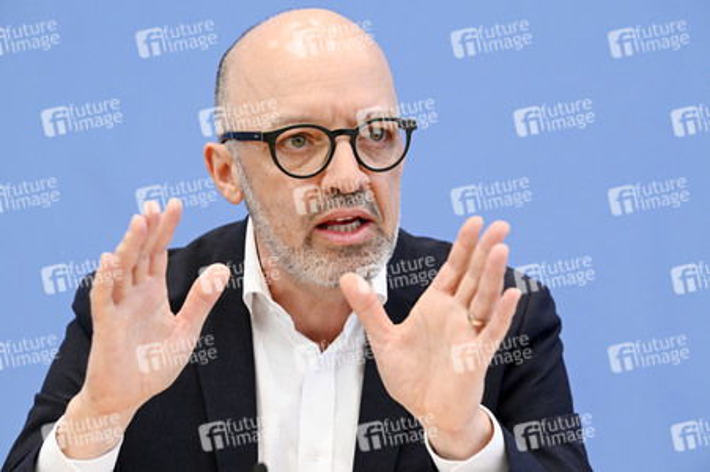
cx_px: 355
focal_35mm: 135
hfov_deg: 15.2
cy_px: 236
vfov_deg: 10.1
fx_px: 2660
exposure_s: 1/640
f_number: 5
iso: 3200
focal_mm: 135
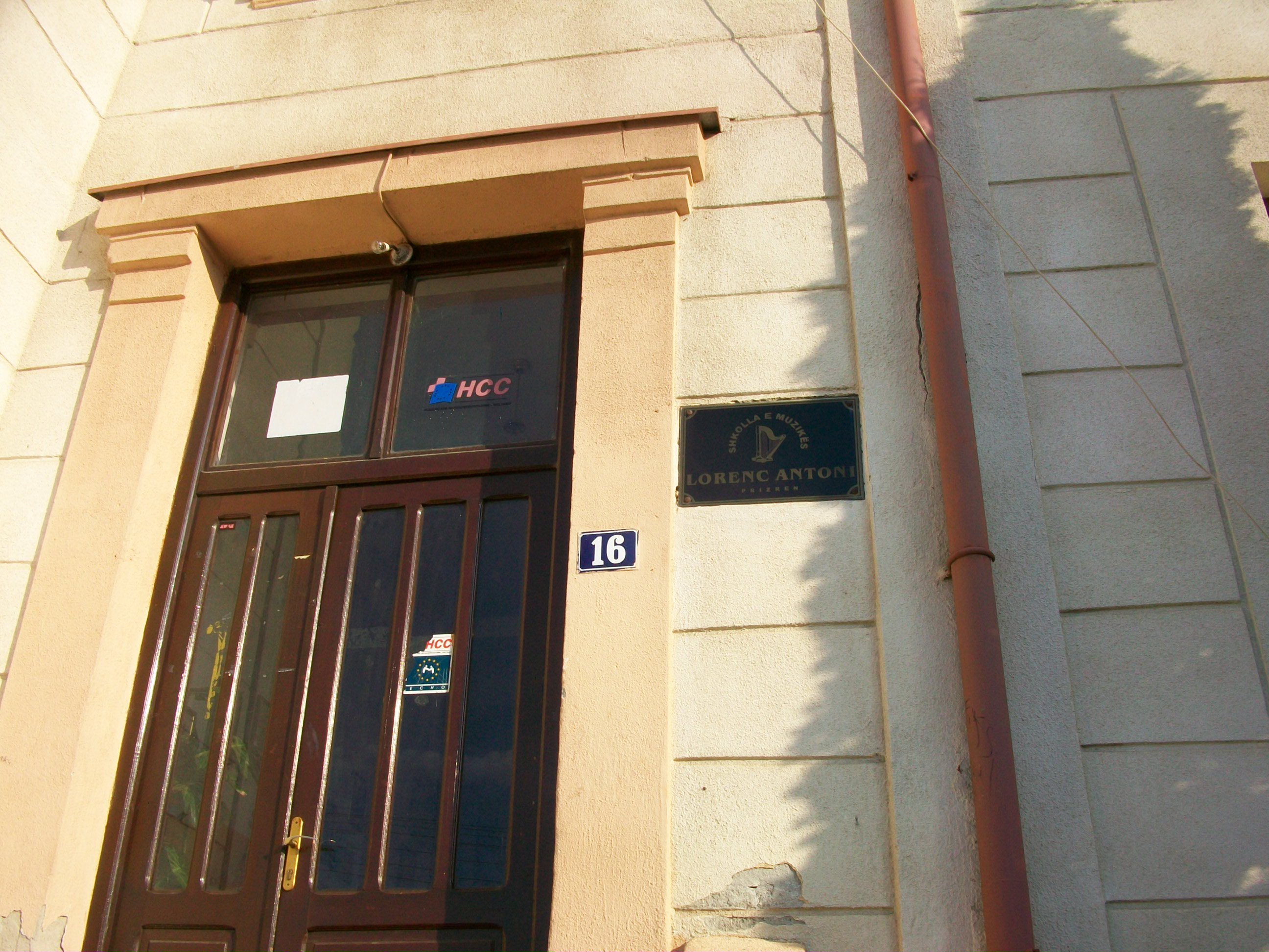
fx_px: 1173
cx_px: 634
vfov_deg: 44.2
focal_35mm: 32
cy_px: 476
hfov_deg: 56.8
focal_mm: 5.7
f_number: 5.5
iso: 64
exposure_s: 1/250
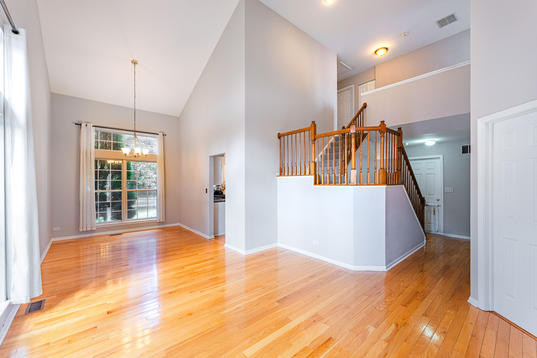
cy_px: 179
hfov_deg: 104.3
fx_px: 209
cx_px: 268
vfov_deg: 81.2
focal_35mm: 14
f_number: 11
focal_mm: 14
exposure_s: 1/250
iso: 500
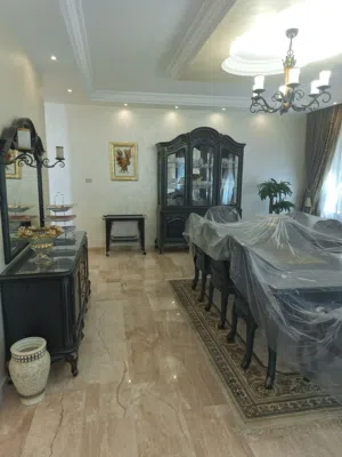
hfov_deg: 58.9
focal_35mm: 23
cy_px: 228
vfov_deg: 73.9
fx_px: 303
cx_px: 171
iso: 50
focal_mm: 5.54
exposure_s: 1/50
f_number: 1.8
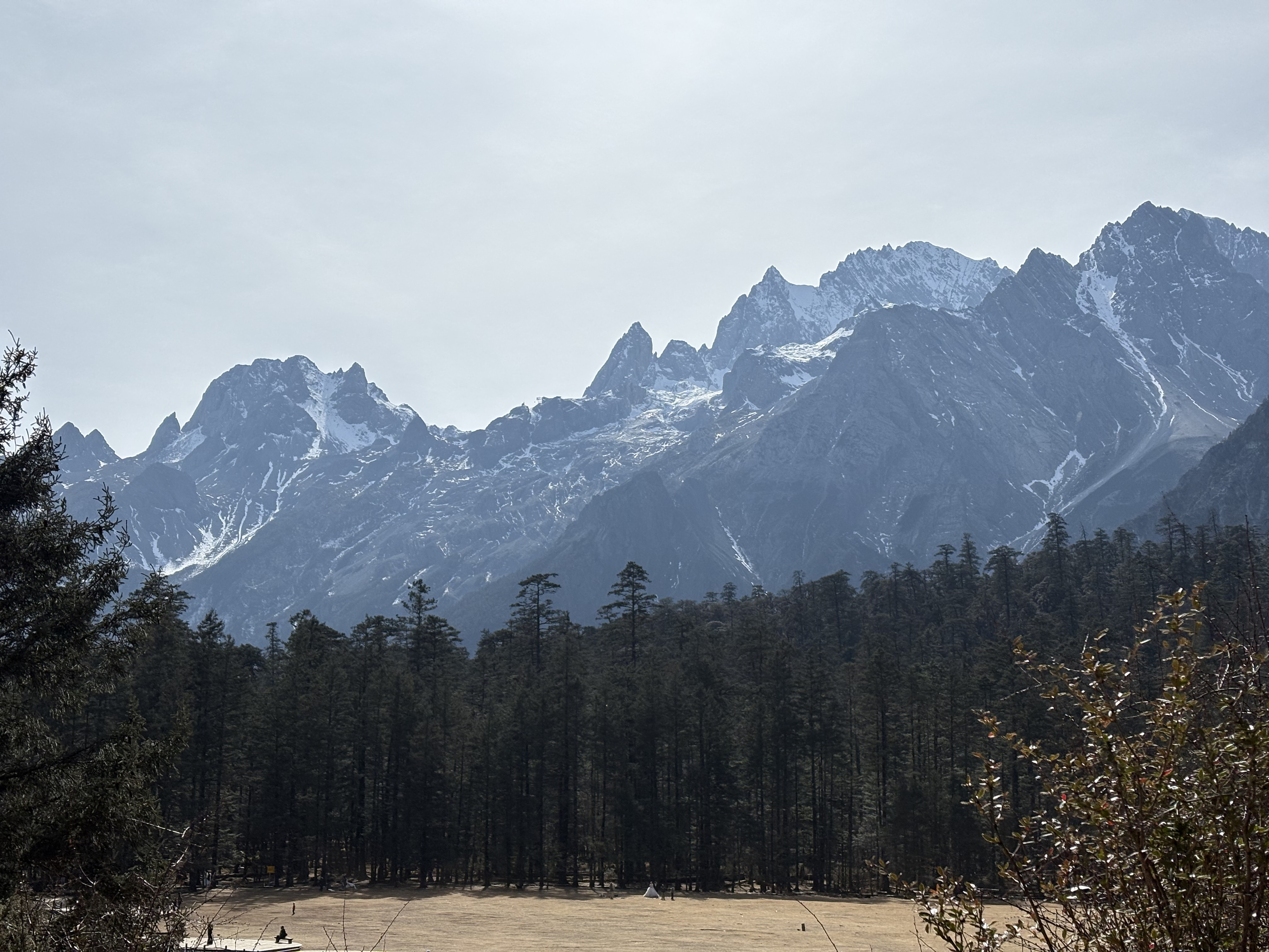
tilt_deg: +11.5
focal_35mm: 52
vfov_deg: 28.0
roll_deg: +0.3
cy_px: 476
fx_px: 1906
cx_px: 634
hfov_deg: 36.8
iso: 25
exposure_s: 1/7813
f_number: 1.6
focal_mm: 5.96
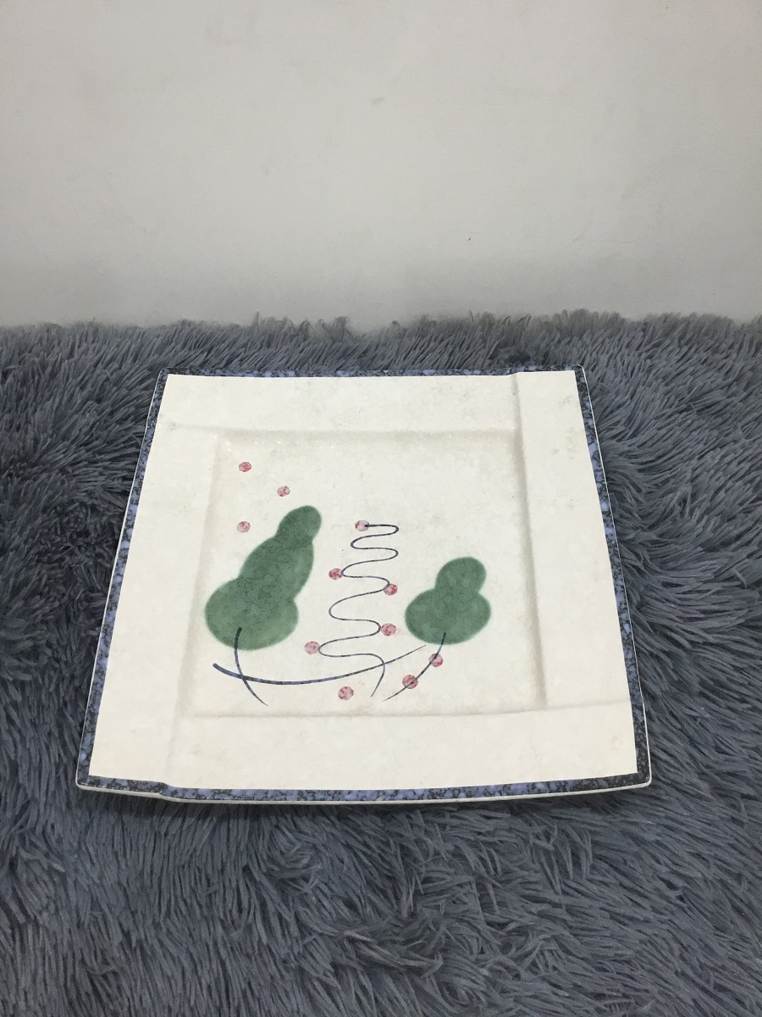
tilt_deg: -52.7
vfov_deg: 58.4
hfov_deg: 45.4
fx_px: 910
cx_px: 381
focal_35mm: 31
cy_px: 508
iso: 50
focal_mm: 3.3
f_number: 2.4
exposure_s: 1/33
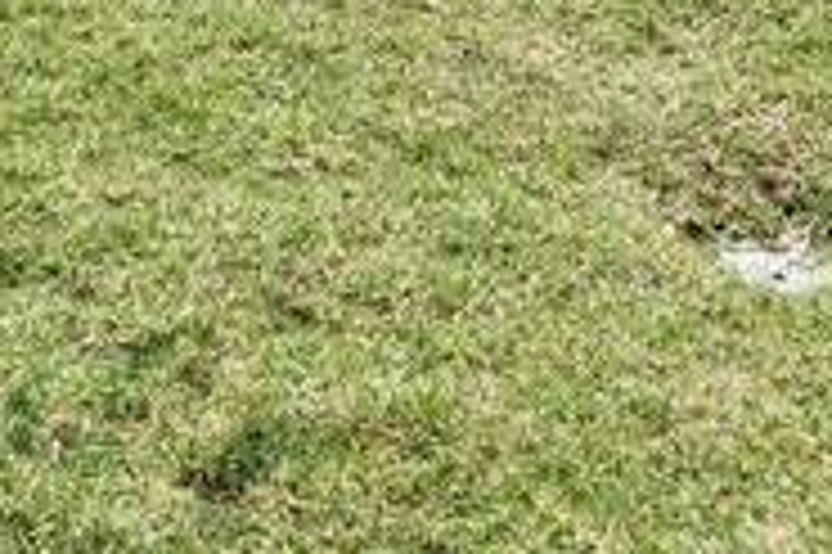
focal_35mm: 97
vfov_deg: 11.4
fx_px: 2240
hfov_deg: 21.0
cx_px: 427
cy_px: -831
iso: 400
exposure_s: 1/640
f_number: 8
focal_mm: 14
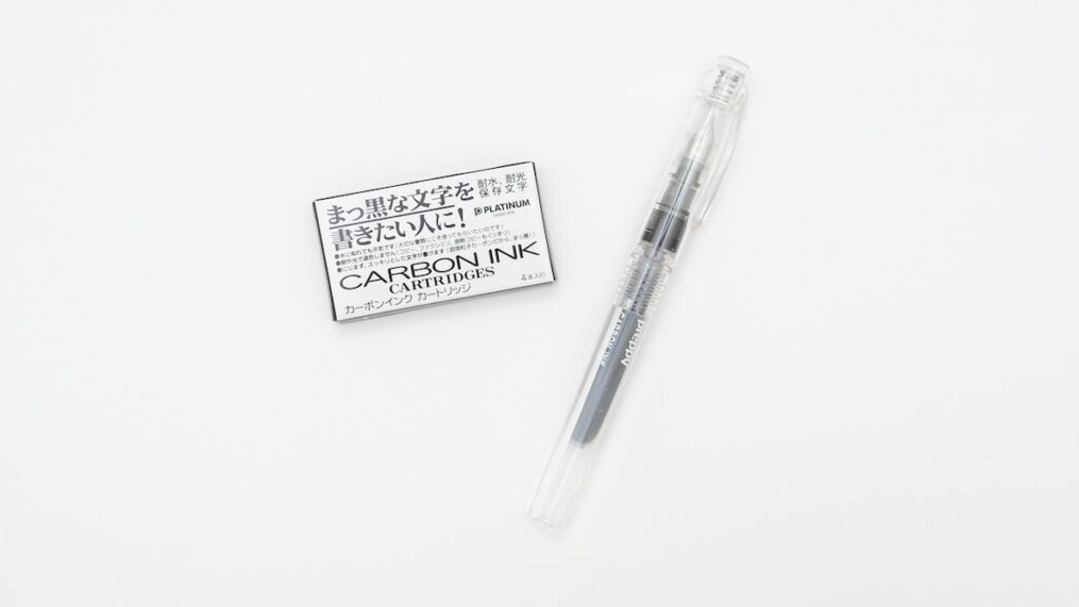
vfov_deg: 32.0
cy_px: 289
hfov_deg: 54.0
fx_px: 1059
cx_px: 541
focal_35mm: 37
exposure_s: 1/60
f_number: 5.6
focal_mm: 23
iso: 1250
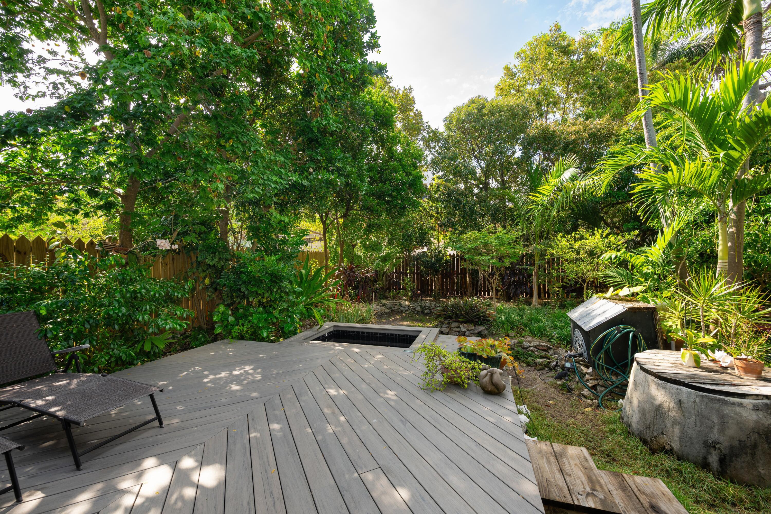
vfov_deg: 81.2
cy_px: 257
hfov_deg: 104.3
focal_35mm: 14
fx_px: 300
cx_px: 386
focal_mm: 14
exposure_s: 1/100
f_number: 8
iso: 160
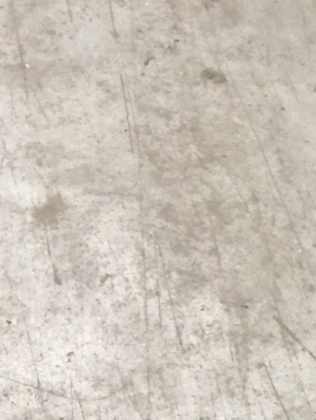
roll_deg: +0.7
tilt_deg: -34.2
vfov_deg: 12.0
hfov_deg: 8.8
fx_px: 1983
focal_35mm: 163
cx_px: -223
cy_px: -12
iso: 125
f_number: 2.2
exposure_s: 1/8
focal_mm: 4.15
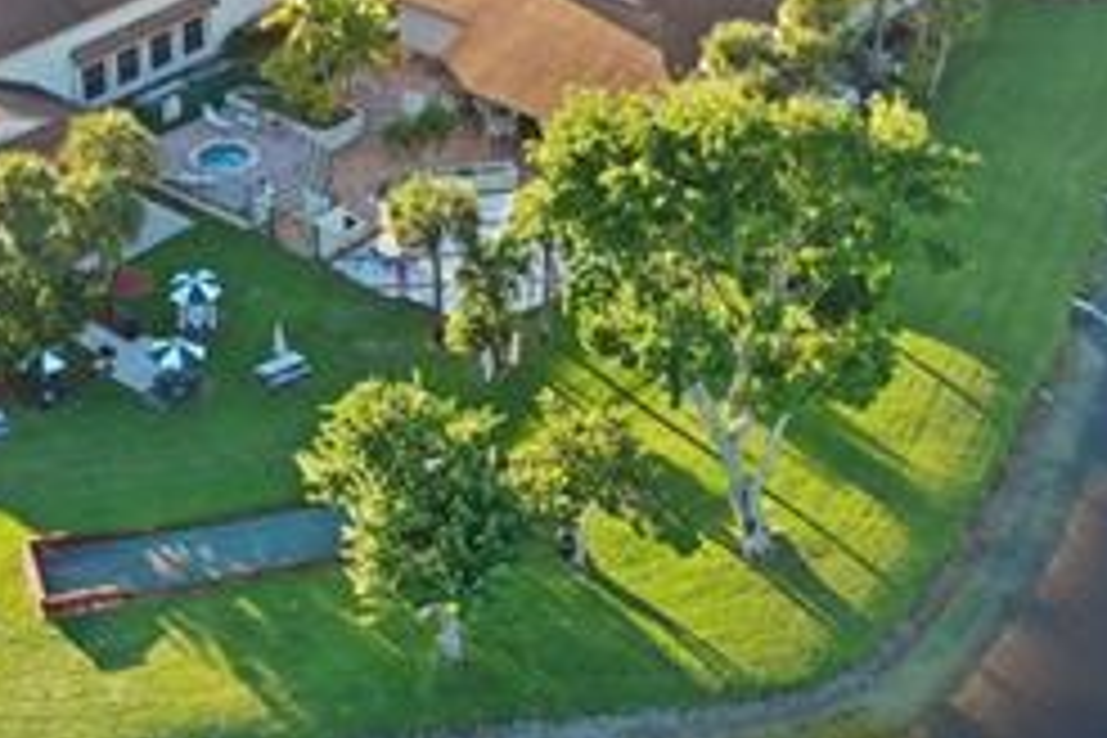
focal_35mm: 91
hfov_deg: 22.4
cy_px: 358
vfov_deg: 15.0
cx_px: 621
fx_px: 2798
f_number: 4
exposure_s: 1/120
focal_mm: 10.26
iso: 100
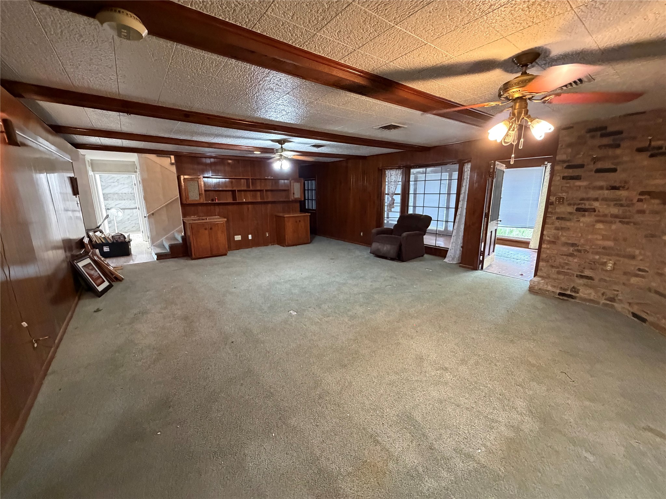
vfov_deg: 85.7
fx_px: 269
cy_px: 250
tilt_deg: -12.4
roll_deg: +1.1
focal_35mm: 14
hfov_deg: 102.1
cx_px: 333
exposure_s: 1/60
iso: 800
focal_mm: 2.22
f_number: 2.2
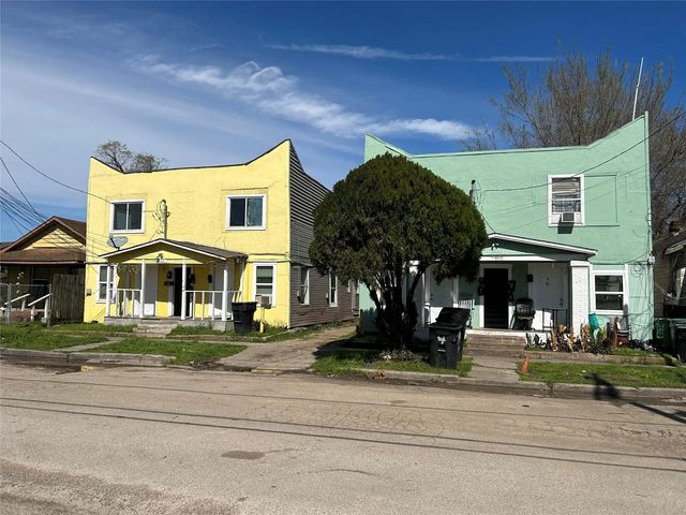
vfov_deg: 53.1
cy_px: 258
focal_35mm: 26
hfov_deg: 67.3
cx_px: 343
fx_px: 515
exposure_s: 1/8696
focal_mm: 5.7
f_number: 1.5
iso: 50
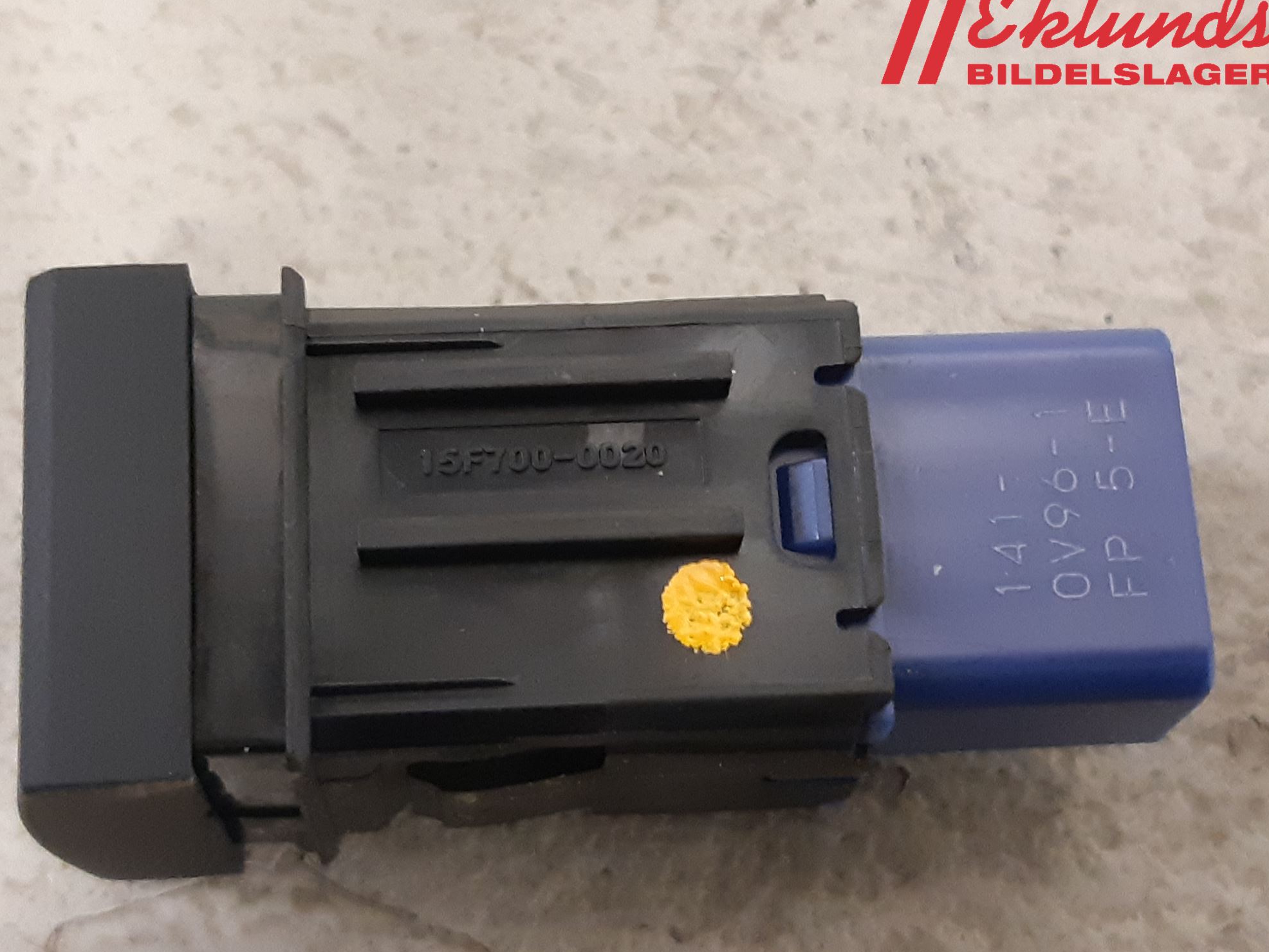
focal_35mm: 27
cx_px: 617
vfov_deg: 51.4
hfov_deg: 65.3
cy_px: 470
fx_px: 990
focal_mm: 3.93
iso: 400
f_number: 1.7
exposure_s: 1/25
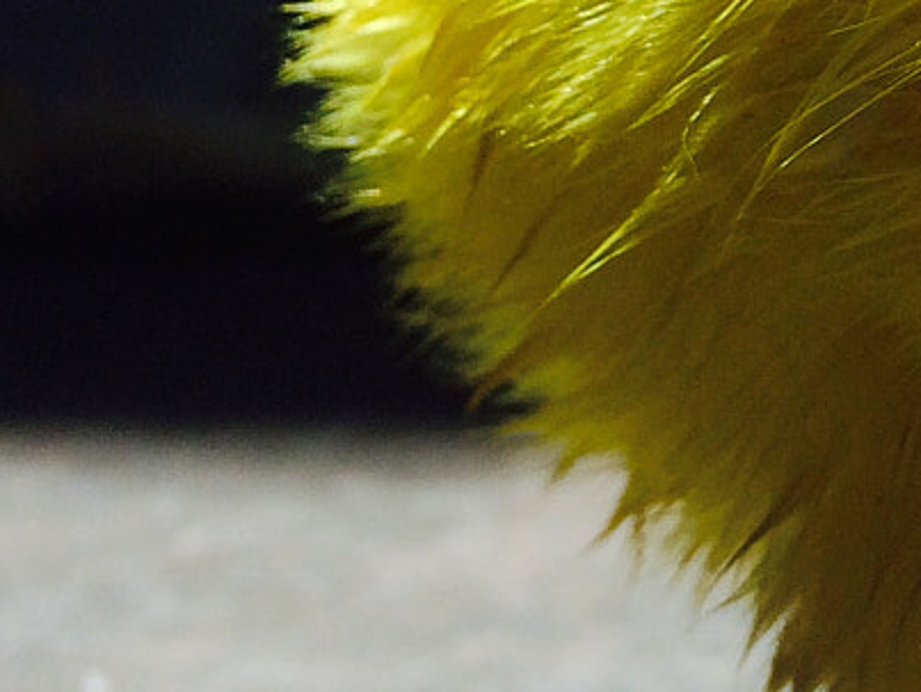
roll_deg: -1.1
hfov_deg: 15.6
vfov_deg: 12.6
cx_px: 1412
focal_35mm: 115
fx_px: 3062
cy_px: -91
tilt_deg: -10.6
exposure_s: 1/1053
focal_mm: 4.15
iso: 32
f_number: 2.2
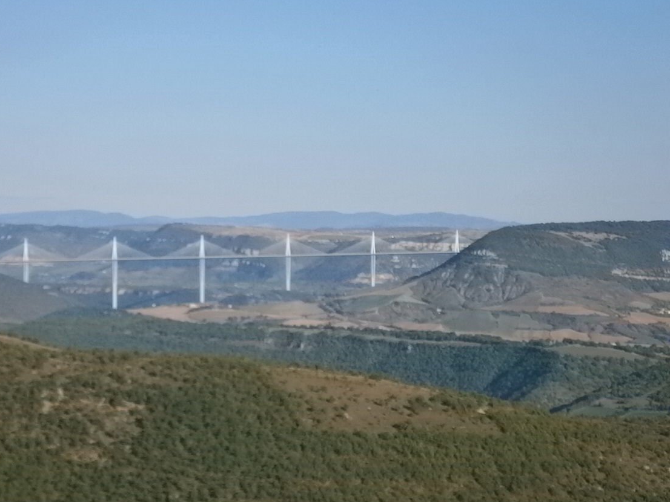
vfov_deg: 12.5
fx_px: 2283
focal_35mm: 118
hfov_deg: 16.7
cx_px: 223
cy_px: 327
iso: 80
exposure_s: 1/800
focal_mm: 15.4
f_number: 4.9
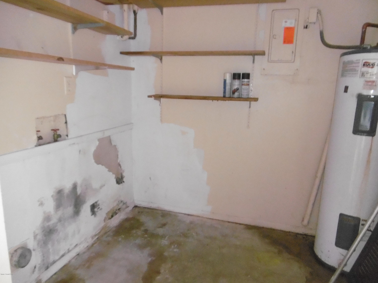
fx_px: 262
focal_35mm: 24
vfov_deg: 56.8
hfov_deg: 71.6
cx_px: 189
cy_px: 142
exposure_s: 1/10
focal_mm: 4.3
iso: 800
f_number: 3.1
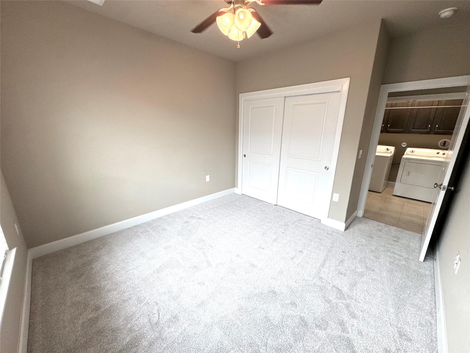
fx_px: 190
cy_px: 176
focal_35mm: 14
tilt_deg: -14.8
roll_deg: -0.8
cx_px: 235
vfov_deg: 85.7
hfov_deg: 102.1
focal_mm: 2.22
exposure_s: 1/120
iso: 160
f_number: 2.2
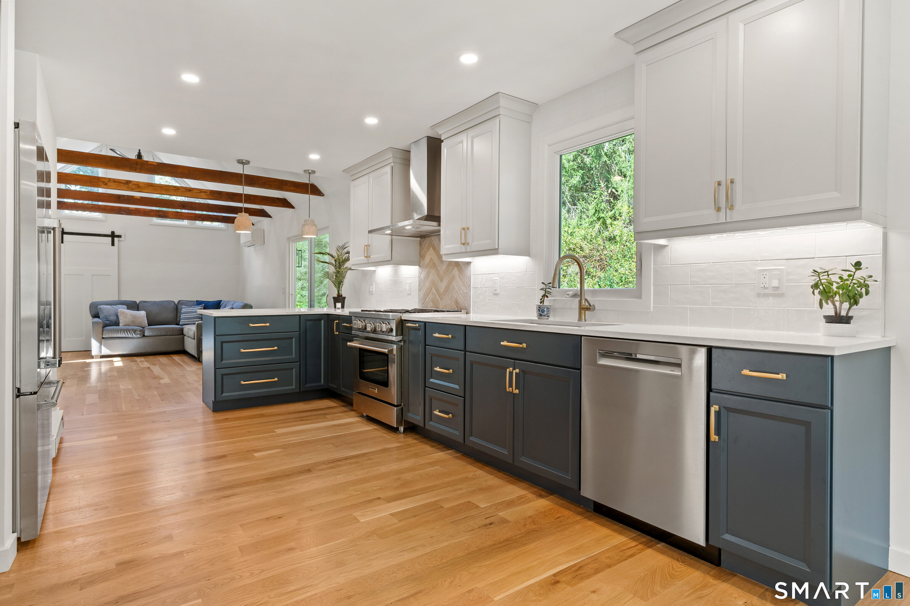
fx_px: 480
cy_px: 303
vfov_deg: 64.6
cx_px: 455
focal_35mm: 19
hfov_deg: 86.9
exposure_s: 1/8
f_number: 8
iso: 320
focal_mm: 19
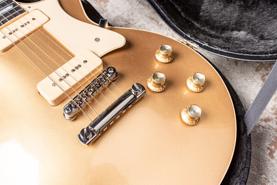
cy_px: 92
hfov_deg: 54.4
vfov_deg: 37.9
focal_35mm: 35
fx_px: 269
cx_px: 138
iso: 200
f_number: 11
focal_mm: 35
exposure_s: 1/100
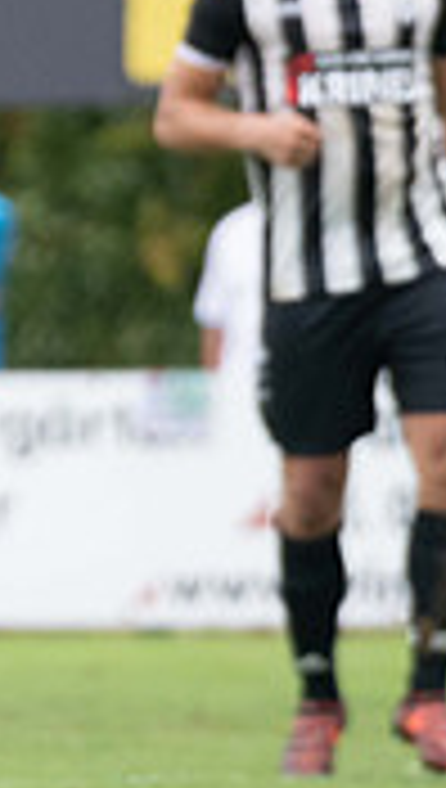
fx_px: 24136
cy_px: 316
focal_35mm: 1153
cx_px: -634
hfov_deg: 1.1
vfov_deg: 1.9
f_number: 5.6
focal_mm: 290
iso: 1600
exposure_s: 1/1600
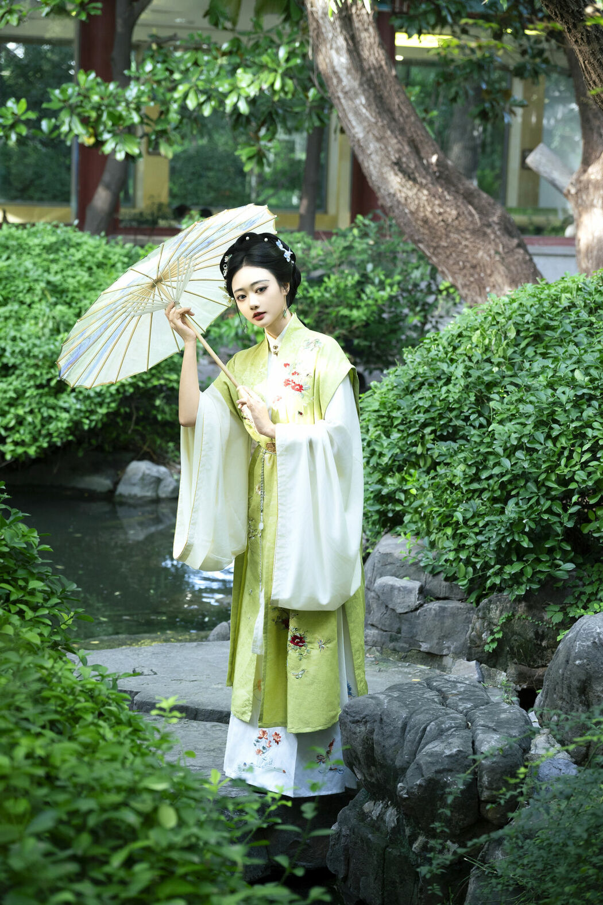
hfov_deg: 18.9
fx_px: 1808
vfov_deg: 28.1
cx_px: 302
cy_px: 452
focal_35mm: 72
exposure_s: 1/200
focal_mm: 72
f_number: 4
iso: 800
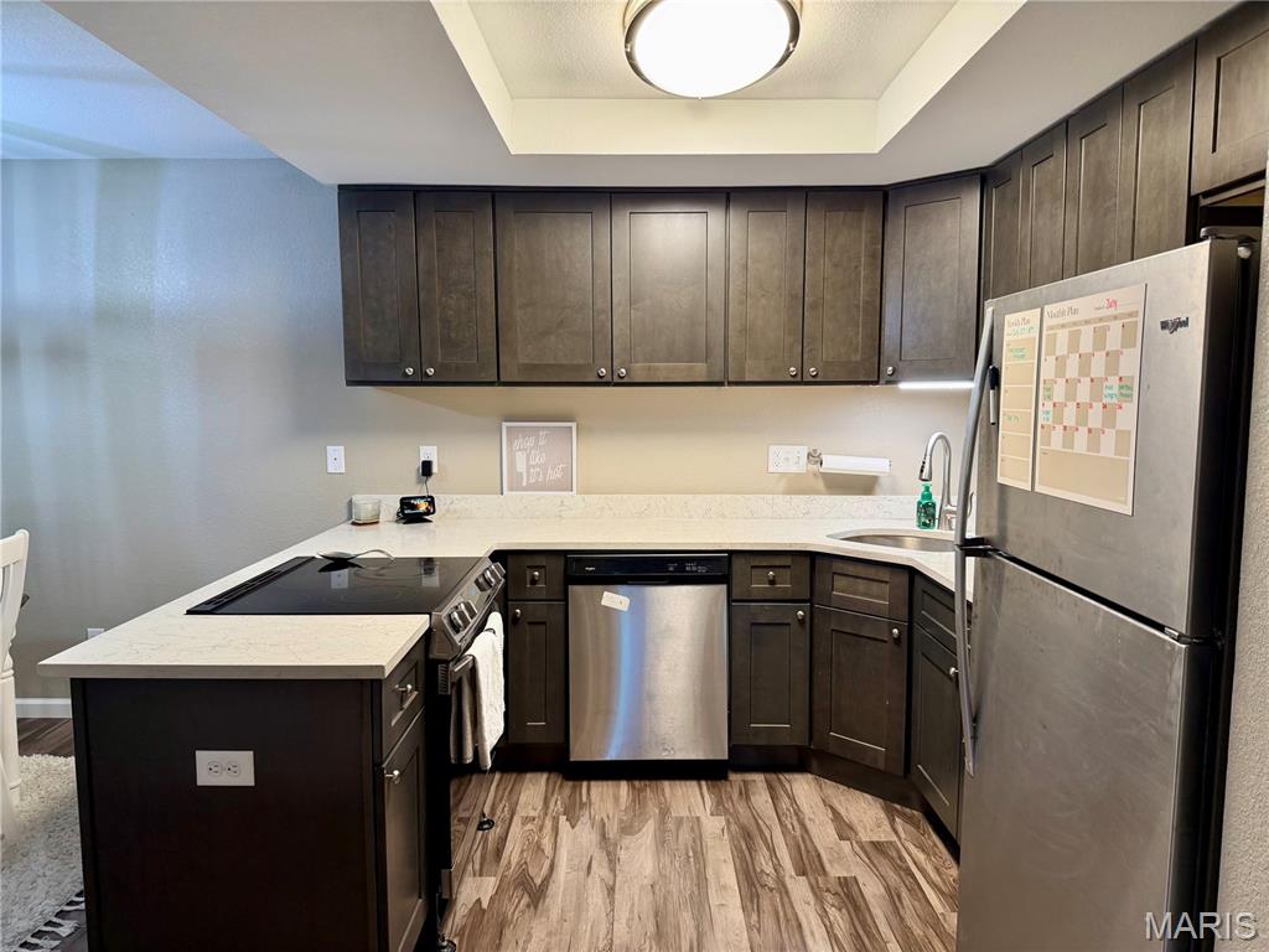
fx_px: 880
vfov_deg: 56.8
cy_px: 476
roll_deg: +0.5
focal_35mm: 24
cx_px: 634
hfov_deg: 71.6
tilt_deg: -5.8
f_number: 1.78
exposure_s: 1/60
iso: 160
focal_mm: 6.76
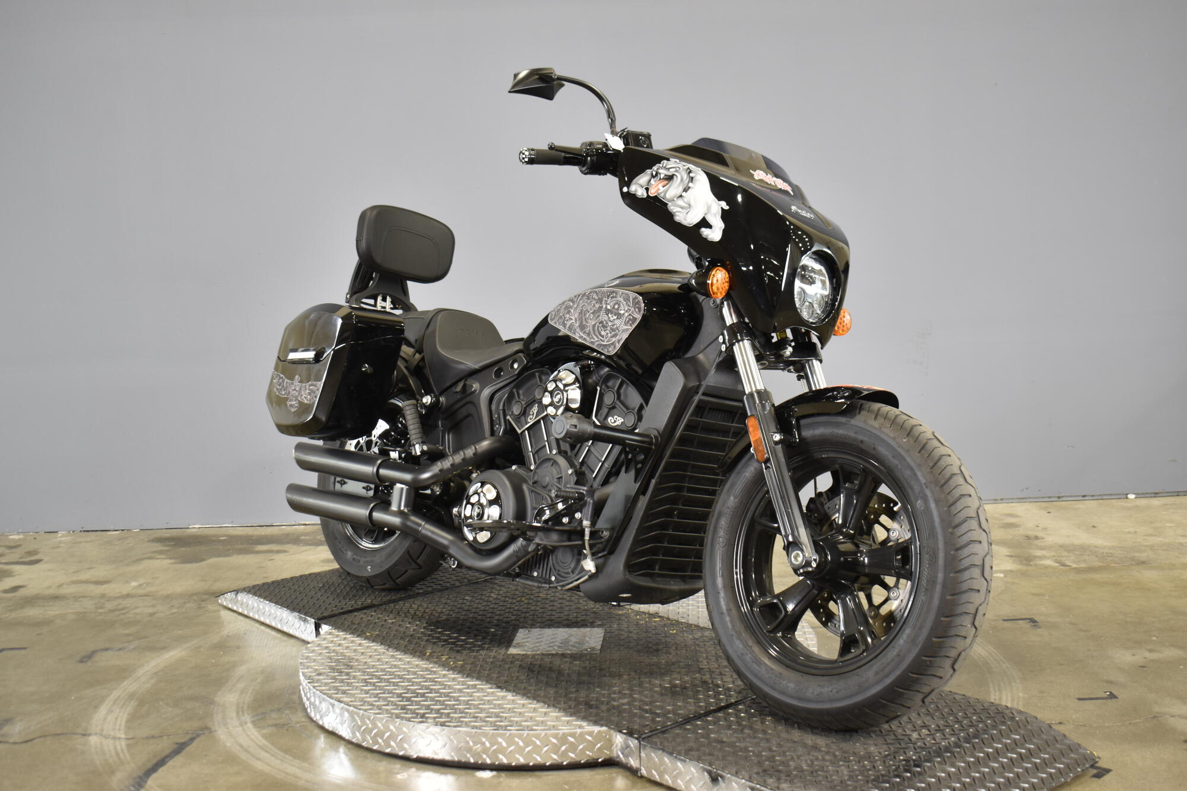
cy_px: 396
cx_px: 594
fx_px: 1335
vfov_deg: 33.0
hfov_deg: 47.9
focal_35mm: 40
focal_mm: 27
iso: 400
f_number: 4
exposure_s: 1/15
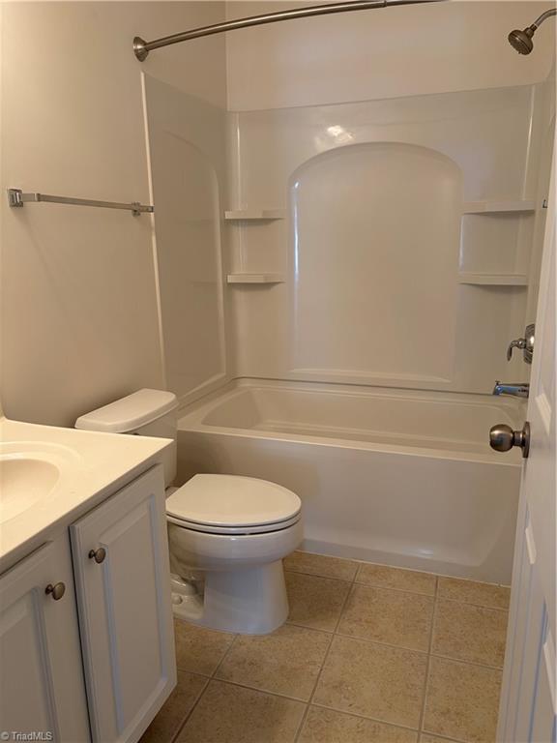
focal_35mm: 26
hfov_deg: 53.1
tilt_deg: -12.4
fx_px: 558
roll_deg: +1.5
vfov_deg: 67.3
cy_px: 372
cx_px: 278
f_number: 1.6
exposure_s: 1/120
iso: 125
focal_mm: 5.96
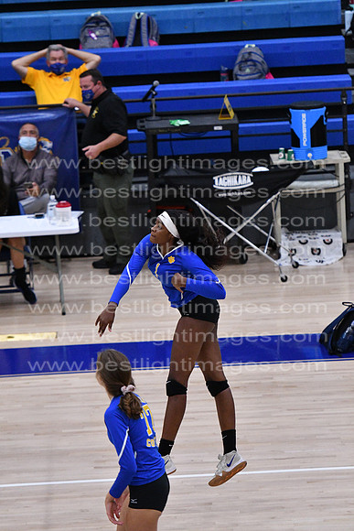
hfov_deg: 6.3
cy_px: 266
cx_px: 177
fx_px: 3206
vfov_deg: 9.5
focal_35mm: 218
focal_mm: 145
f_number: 3.2
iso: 6400
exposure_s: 1/1250
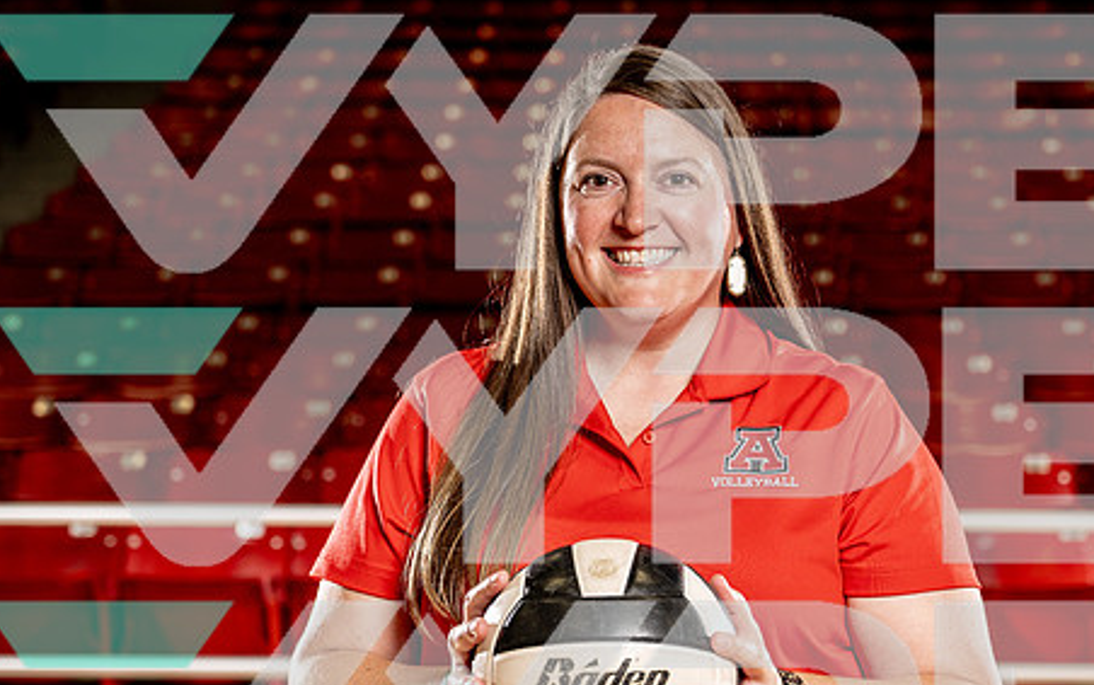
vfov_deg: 15.4
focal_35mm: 85
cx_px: 605
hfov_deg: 24.3
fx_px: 2536
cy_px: 437
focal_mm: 65
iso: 400
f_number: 4
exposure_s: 1/250
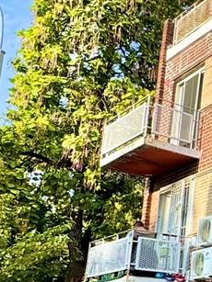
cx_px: 434
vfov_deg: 27.1
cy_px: 233
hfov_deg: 16.0
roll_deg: -0.3
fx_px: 572
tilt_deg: +12.1
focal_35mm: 70
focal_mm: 2.22
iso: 40
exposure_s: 1/756
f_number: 2.2
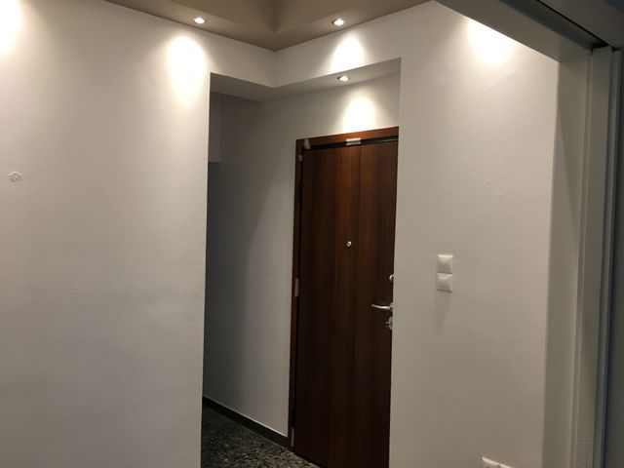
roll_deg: -1.2
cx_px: 312
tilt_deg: -3.1
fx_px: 523
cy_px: 234
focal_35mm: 29
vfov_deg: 48.2
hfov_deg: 61.7
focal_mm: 4.15
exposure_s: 1/33
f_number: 2.2
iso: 64
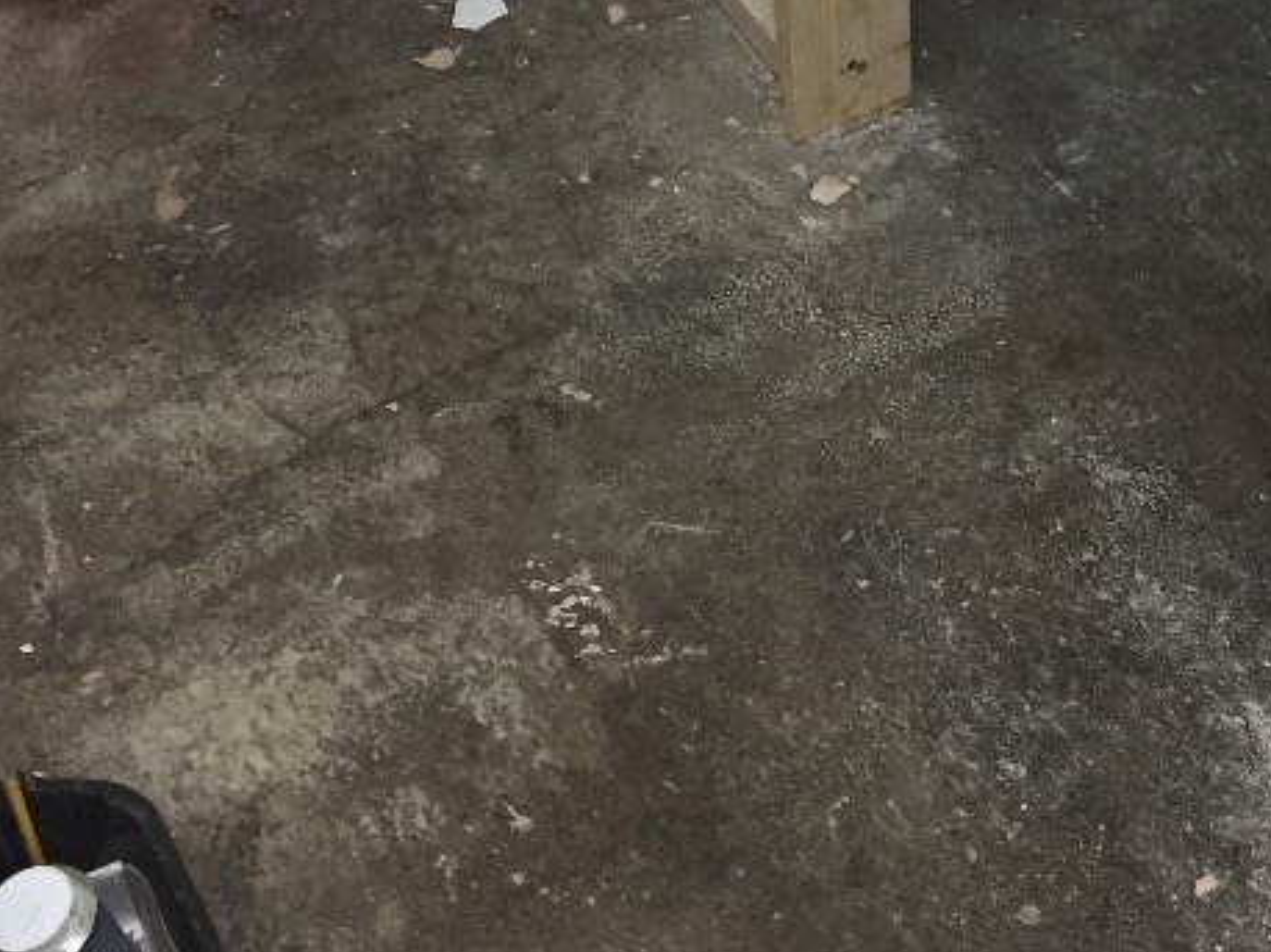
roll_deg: +1.9
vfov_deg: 18.2
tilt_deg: -34.3
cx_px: 1041
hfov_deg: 25.2
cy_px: -241
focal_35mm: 76
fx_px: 2789
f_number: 2.2
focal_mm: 4.15
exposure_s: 1/33
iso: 200
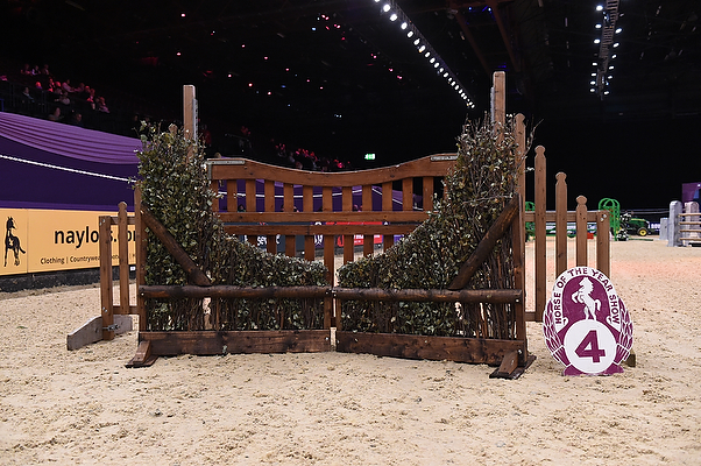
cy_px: 233
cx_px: 350
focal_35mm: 32
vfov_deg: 41.0
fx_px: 622
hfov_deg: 58.8
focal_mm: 32
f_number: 4.5
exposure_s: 1/200
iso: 6400
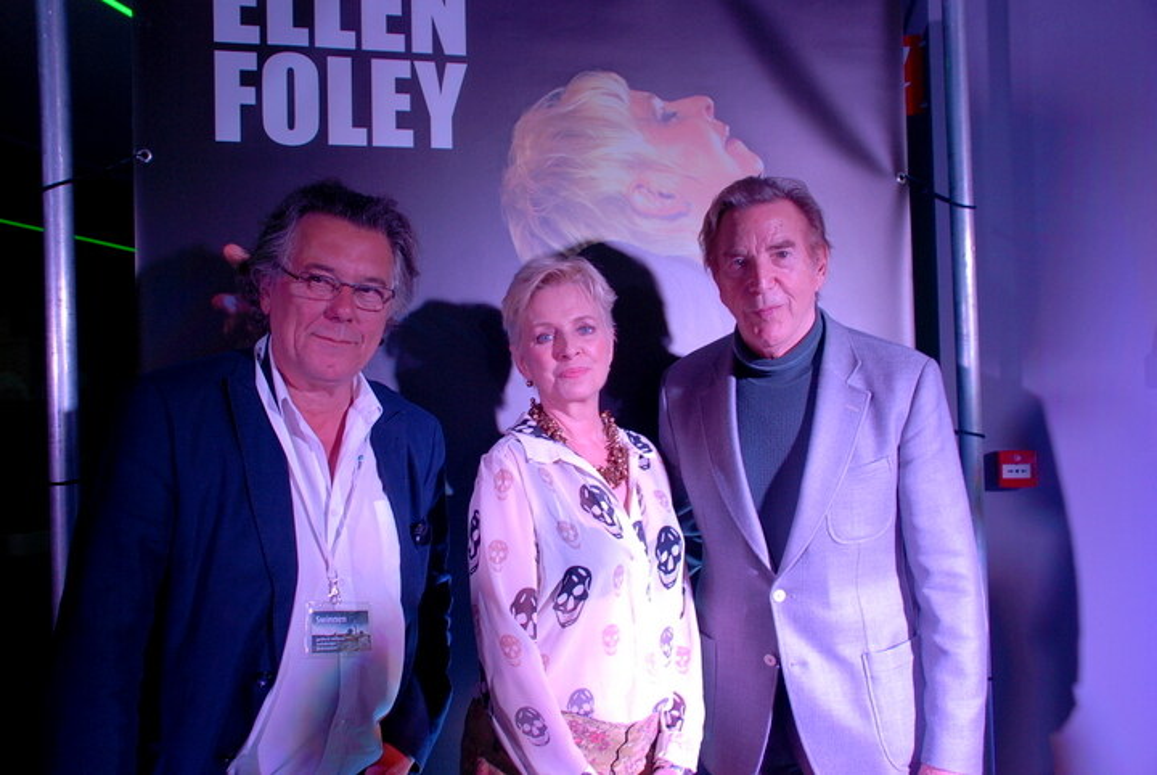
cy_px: 388
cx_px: 578
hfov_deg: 57.2
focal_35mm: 33
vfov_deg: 40.1
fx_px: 1062
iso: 320
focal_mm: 22
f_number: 3.8
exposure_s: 1/40
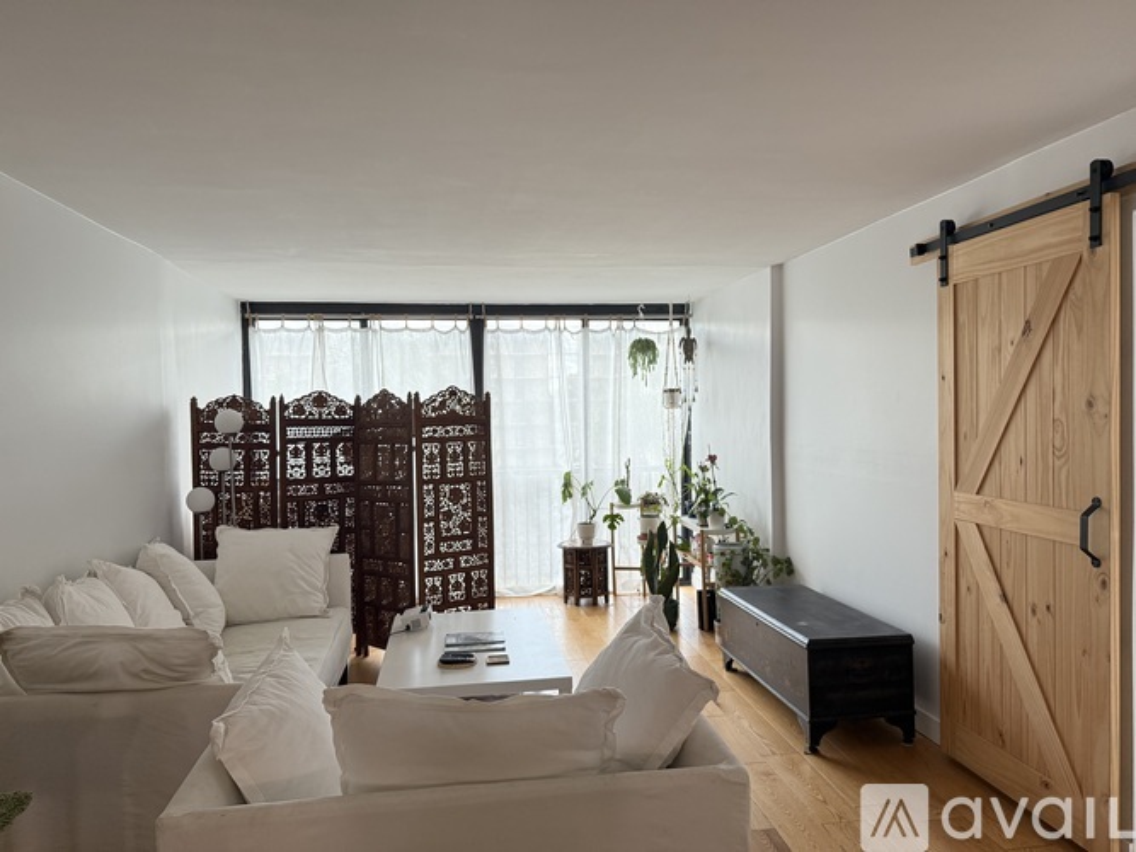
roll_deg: +0.6
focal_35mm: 24
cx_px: 568
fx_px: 787
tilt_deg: -1.3
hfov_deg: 71.6
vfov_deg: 56.8
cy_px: 426
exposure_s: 1/60
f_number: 1.78
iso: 250
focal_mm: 6.76
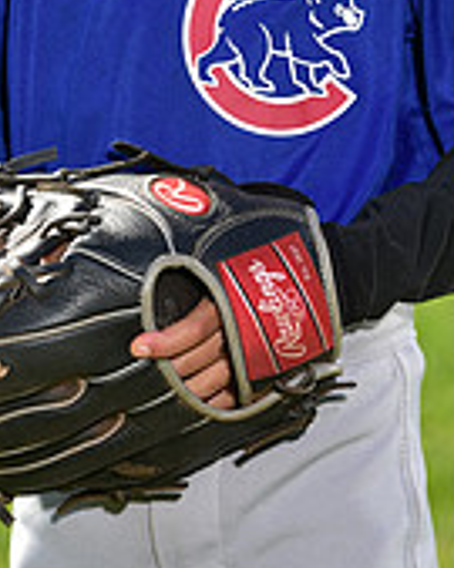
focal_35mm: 402
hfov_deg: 3.8
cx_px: 190
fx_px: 6758
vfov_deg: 4.8
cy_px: -151
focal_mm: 125
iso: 80
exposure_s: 1/250
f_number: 5.6
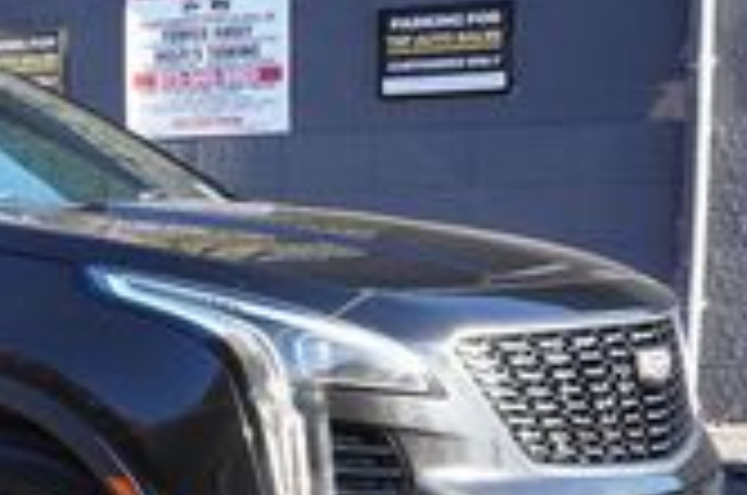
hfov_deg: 22.3
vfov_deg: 15.5
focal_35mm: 87
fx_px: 1802
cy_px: 428
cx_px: -50
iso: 1000
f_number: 9
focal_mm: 24
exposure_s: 1/250
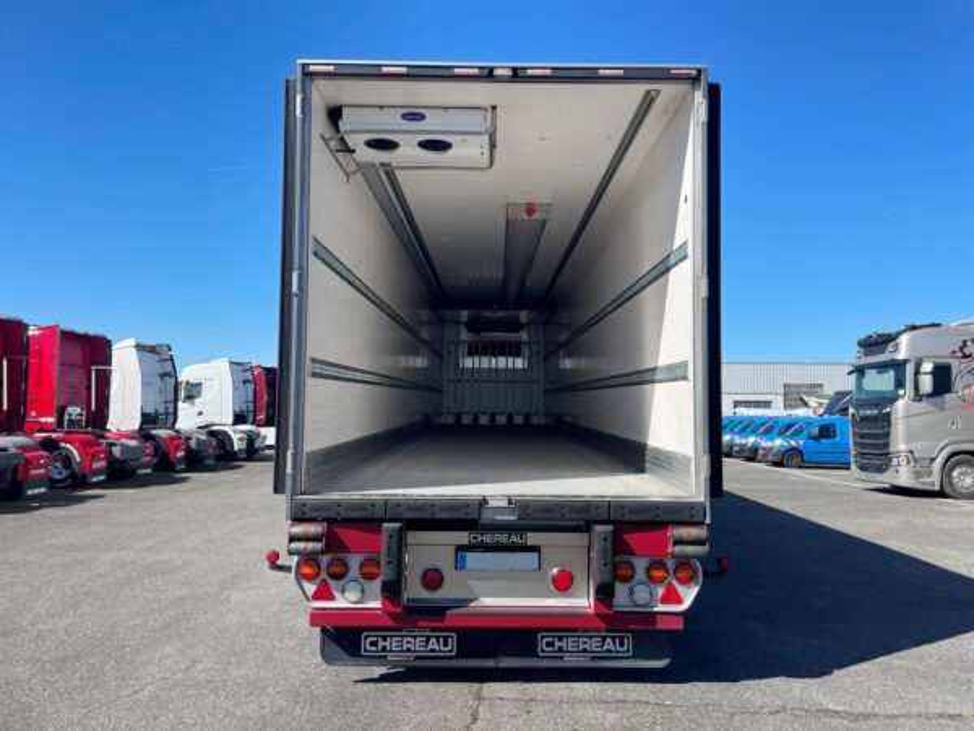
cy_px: 366
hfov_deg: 67.3
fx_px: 732
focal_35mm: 26
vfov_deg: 53.1
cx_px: 487
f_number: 1.6
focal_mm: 4.2
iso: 32
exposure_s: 1/2564
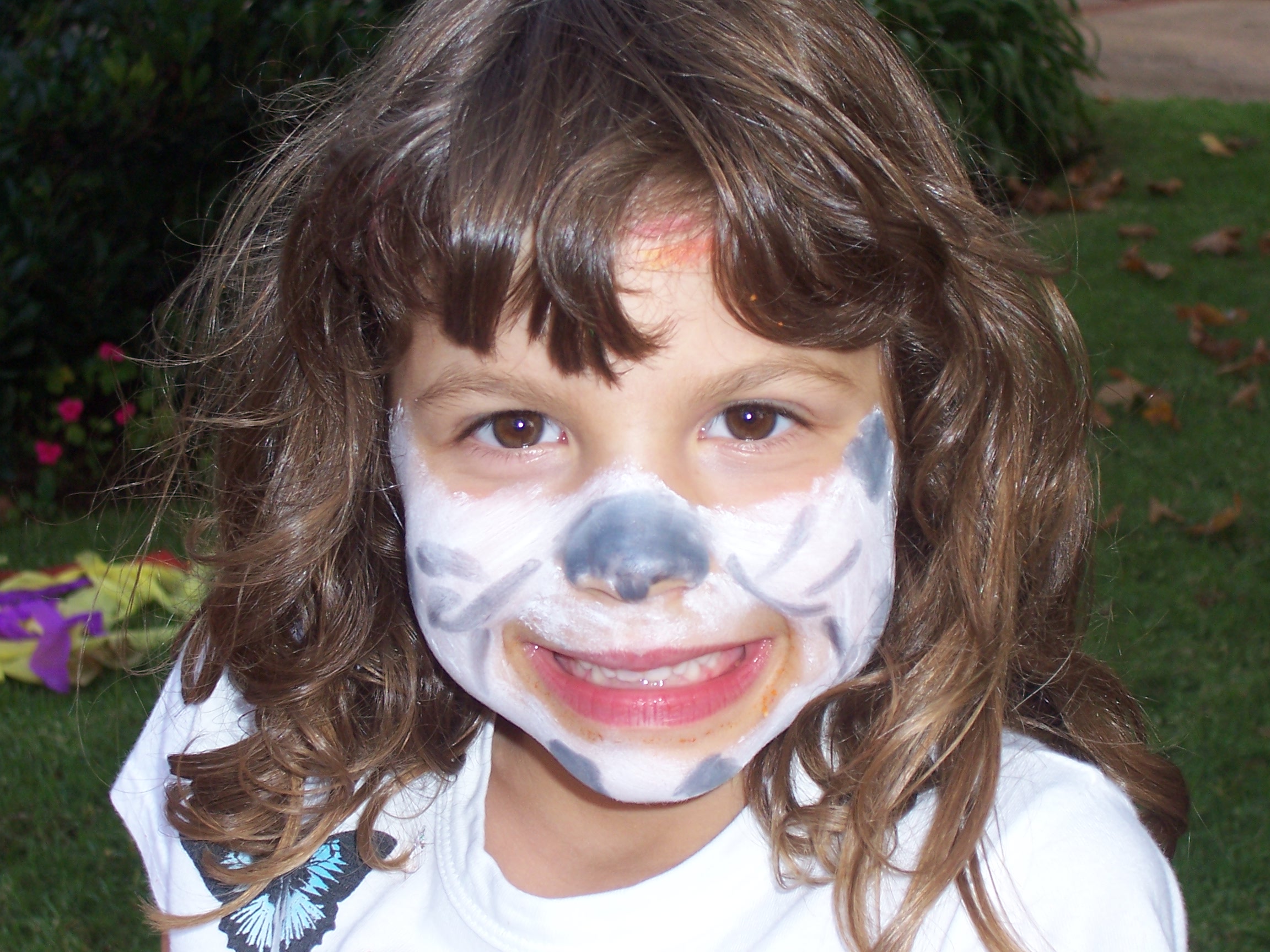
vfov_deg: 18.0
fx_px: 3008
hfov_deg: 23.8
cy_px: 476
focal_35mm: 82
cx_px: 635
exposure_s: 1/90
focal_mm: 13.5
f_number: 4.1
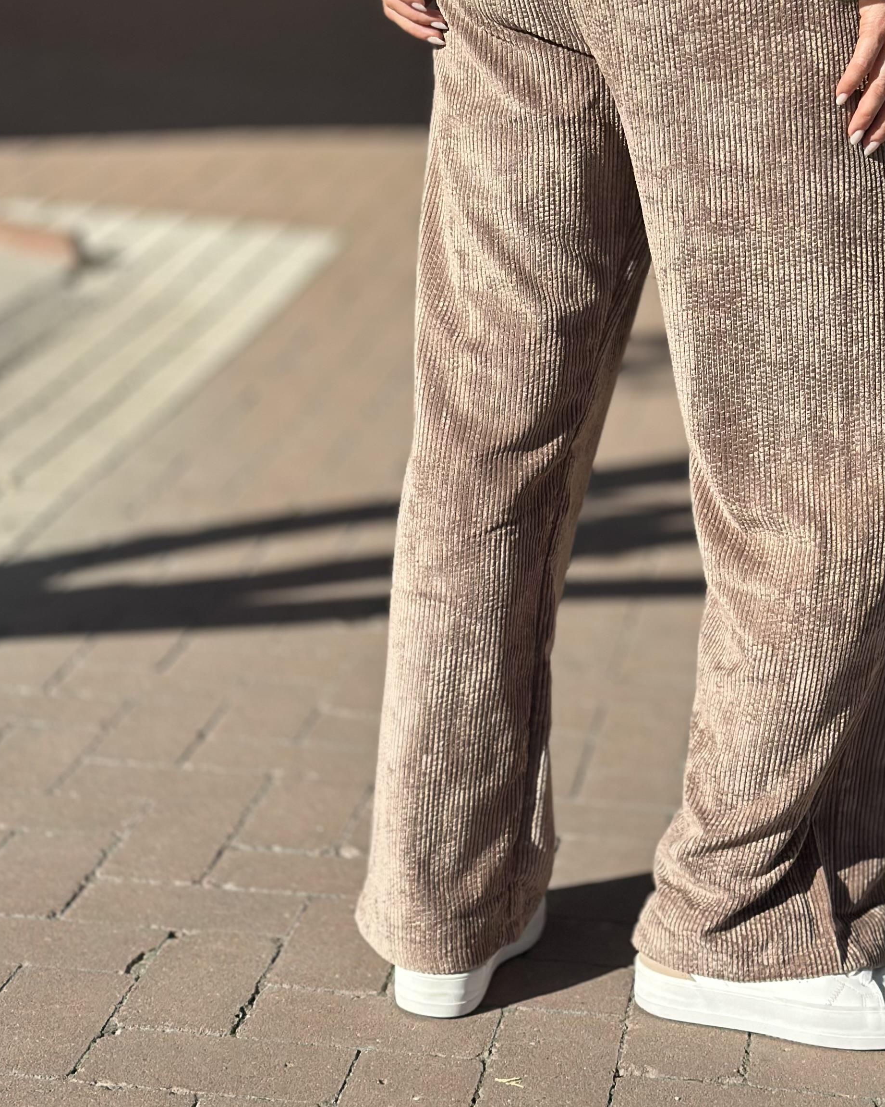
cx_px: 650
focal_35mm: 82
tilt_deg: -11.9
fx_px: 2685
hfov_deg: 18.6
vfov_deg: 23.1
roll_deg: -7.5
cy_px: 292
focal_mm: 6.86
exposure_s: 1/5556
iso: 100
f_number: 1.78
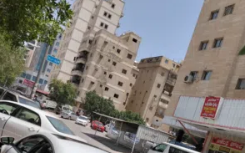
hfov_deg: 50.4
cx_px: 124
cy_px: 130
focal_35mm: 39
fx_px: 260
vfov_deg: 31.5
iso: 100
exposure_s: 1/1122
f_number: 1.8
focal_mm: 4.05
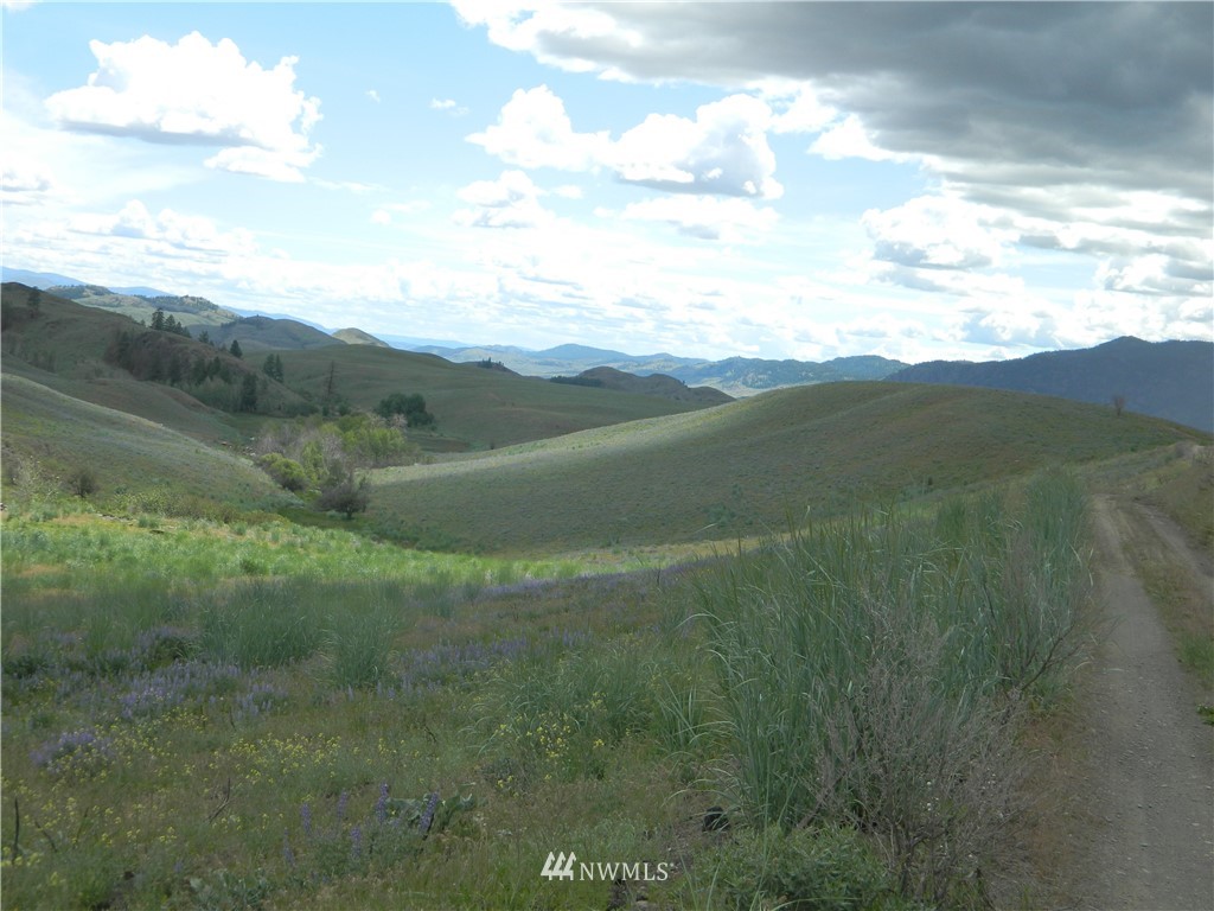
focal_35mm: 47
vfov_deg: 30.9
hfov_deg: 40.4
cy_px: 456
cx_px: 607
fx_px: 1648
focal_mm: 8.4
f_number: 3.6
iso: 80
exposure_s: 1/640
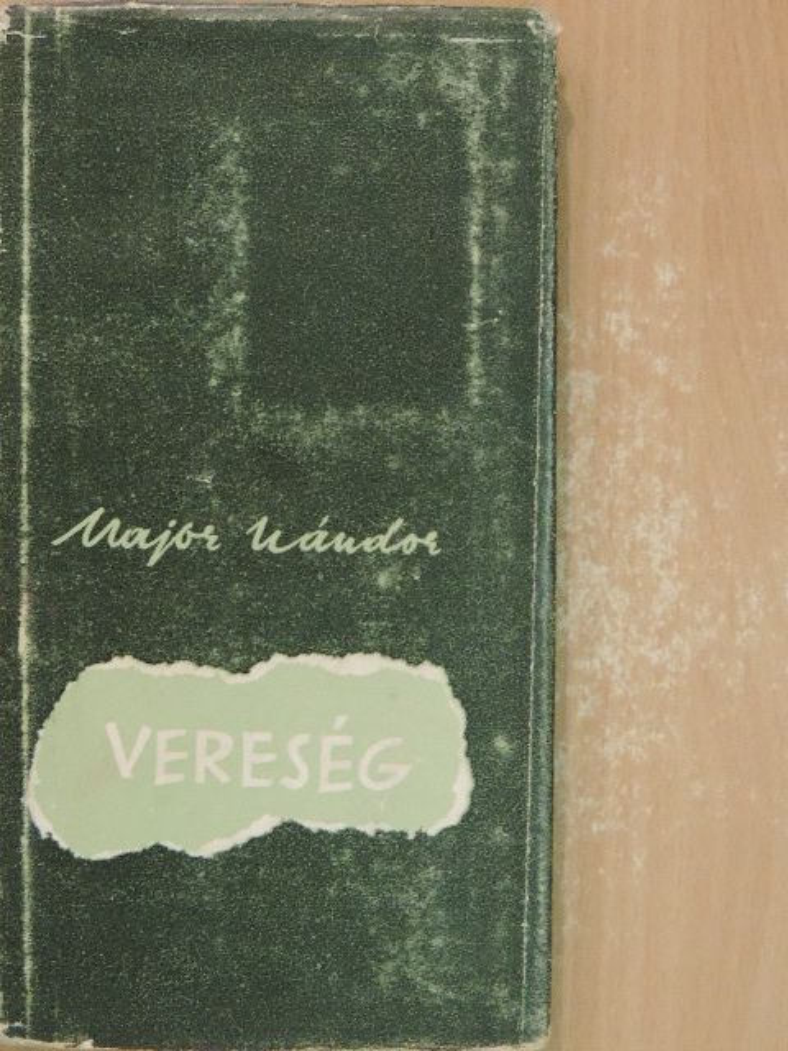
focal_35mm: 70
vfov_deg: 27.8
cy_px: 526
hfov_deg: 21.0
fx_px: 2125
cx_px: 394
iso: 1600
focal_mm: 12.4
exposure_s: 1/80
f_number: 3.9
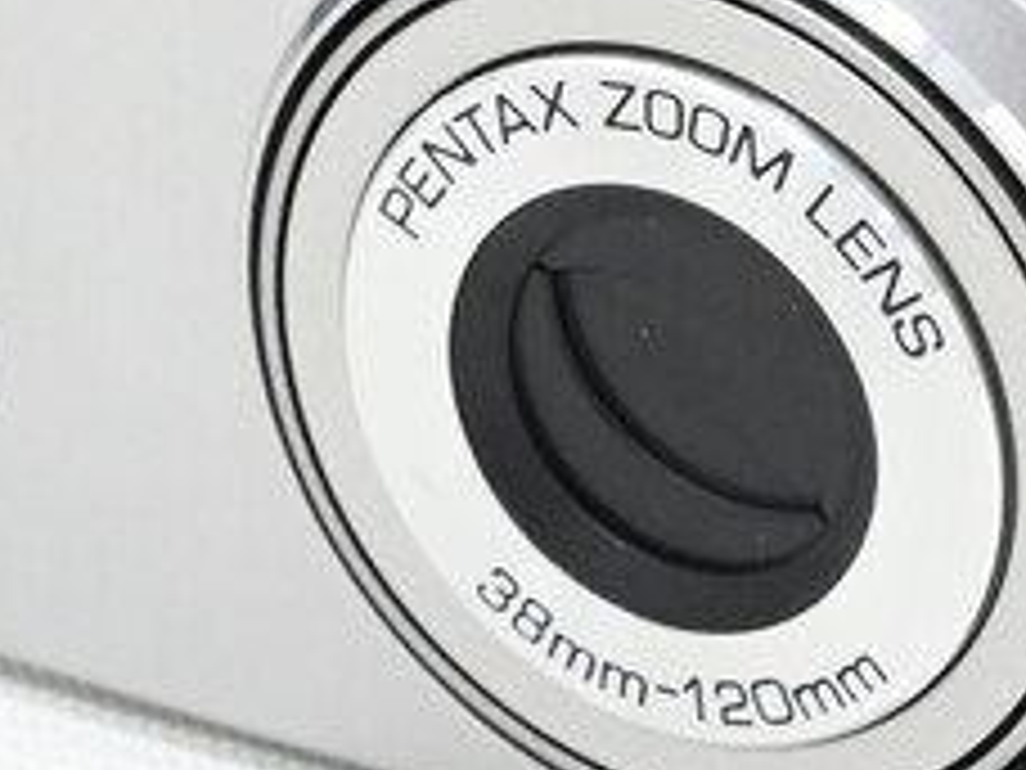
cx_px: 1062
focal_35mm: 253
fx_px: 7499
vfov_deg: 5.9
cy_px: 34
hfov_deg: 7.8
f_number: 16
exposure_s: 1/50
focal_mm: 50
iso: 7200
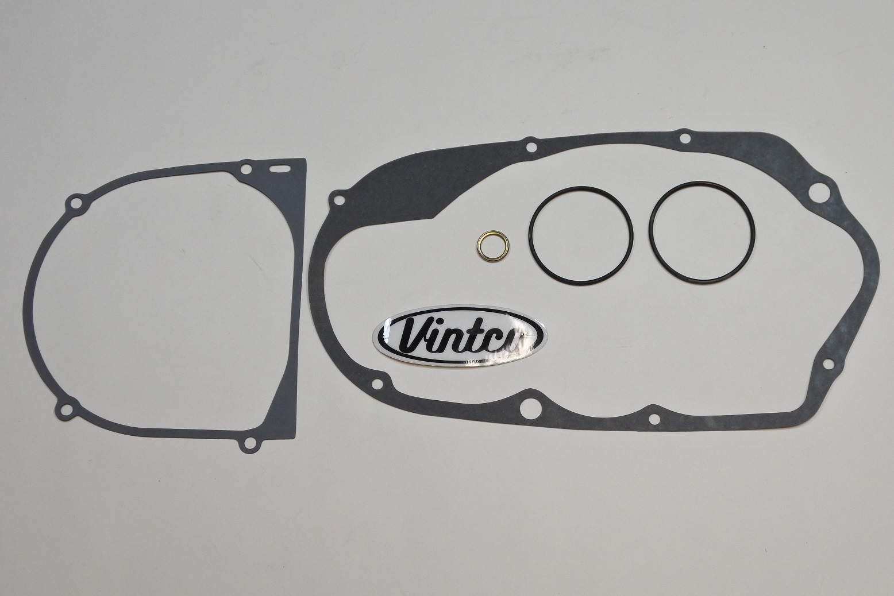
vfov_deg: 27.5
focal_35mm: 49
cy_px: 298
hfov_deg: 40.3
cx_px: 447
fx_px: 1217
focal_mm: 18.4
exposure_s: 1/125
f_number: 4.5
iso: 560
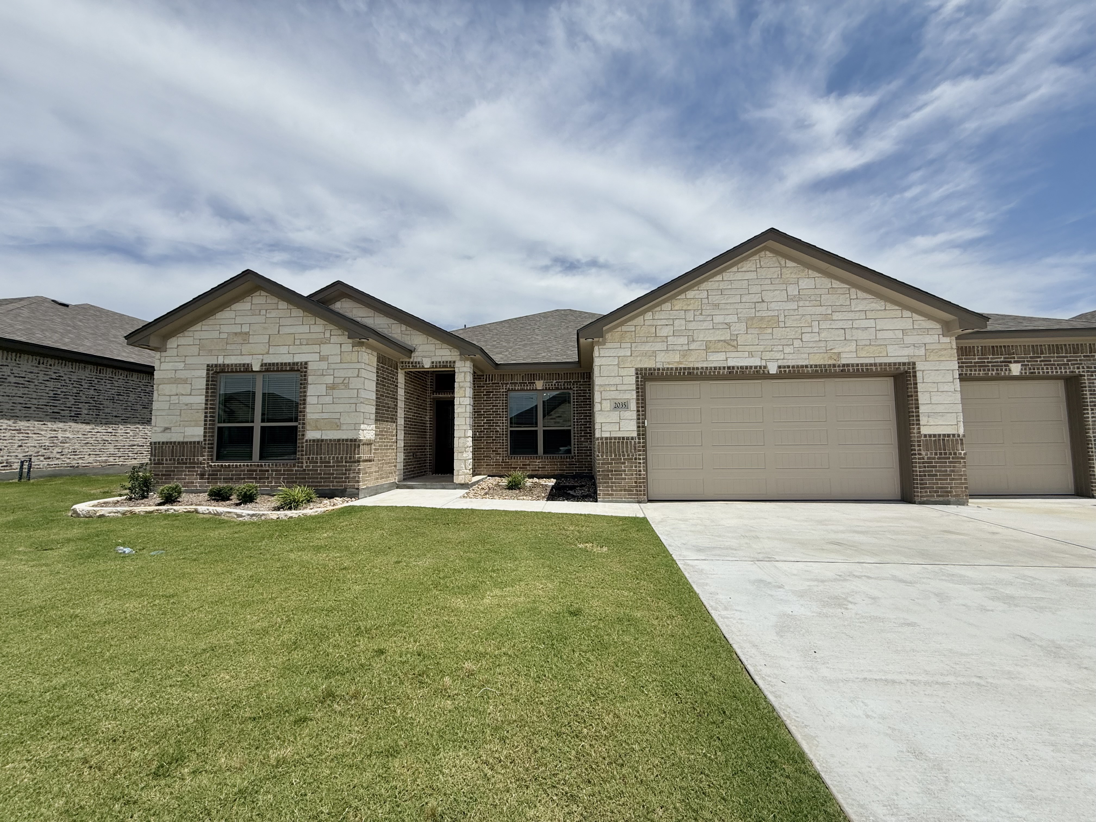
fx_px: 443
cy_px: 411
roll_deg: -0.1
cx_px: 548
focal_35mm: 14
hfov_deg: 102.1
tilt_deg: +5.0
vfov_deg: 85.7
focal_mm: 2.22
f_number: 2.2
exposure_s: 1/1745
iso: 20
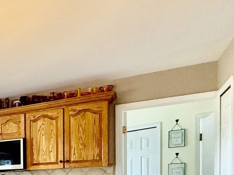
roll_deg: +1.3
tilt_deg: -2.3
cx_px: -88
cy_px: 197
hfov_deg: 30.2
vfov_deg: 28.4
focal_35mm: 46
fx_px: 311
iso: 200
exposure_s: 1/120
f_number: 2.2
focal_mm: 2.22
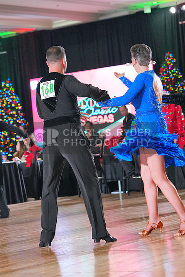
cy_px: 138
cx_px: 92
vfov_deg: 17.1
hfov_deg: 11.4
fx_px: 924
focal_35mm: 120
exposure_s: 1/400
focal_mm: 120
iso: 8000
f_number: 5
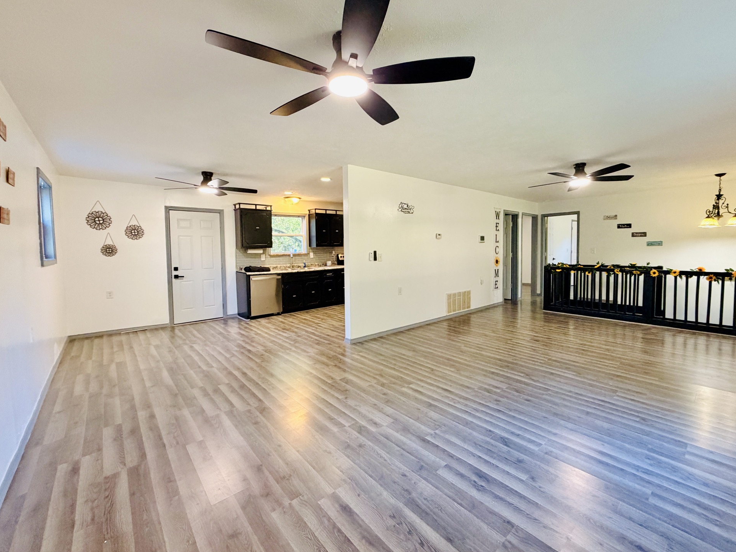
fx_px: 319
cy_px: 262
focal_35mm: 15
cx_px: 386
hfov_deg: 98.1
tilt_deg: -2.6
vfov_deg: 81.7
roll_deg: +0.0
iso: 400
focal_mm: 2.22
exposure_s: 1/60
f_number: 2.2
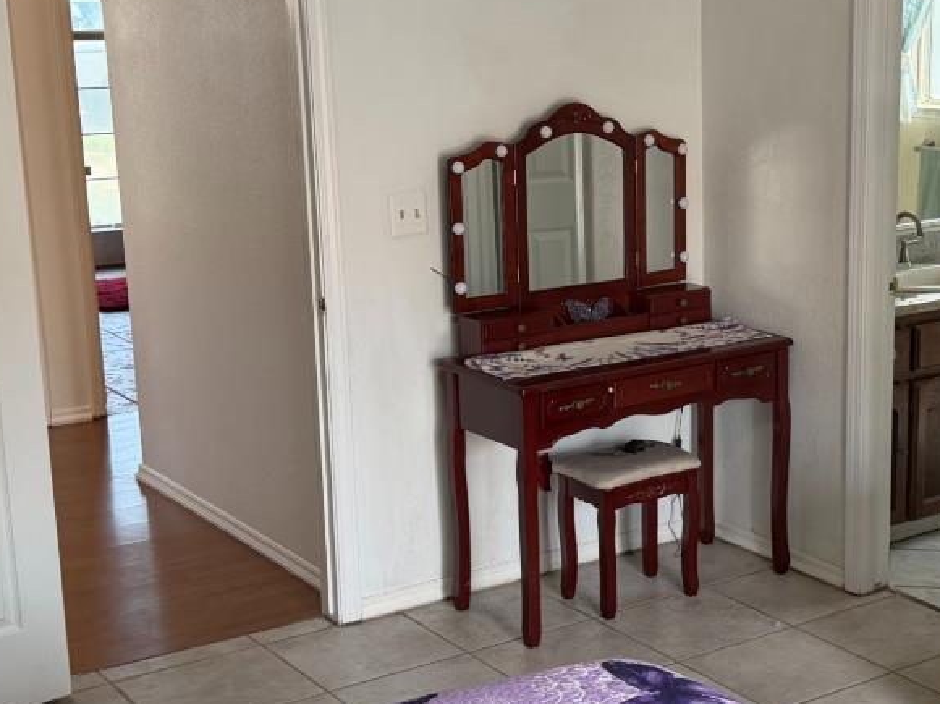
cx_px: 725
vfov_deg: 23.6
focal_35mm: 62
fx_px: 1683
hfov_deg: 30.6
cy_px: 368
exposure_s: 1/120
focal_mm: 6.76
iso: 200
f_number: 1.78
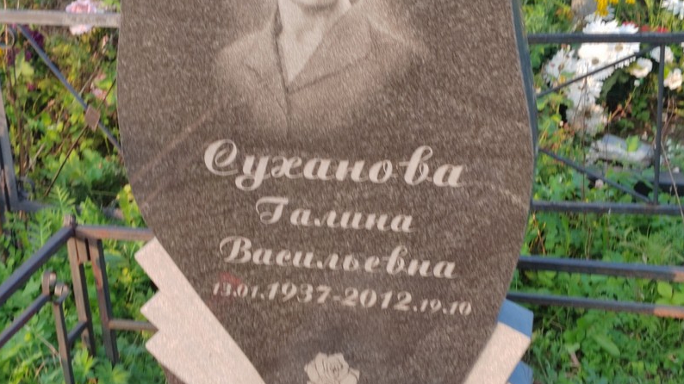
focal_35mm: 67
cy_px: 220
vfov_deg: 18.0
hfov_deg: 31.4
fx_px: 1215
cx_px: 340
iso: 100
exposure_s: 1/140
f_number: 1.9
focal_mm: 5.52
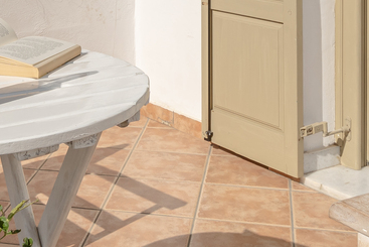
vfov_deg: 17.0
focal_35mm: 74
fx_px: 758
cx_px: 101
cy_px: -106
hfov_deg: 27.1
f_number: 14
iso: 100
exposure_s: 1/200
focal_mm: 13
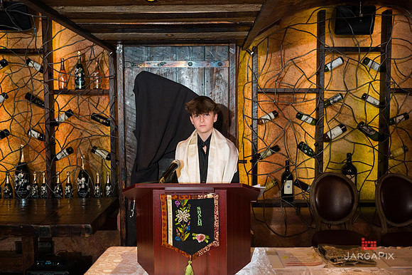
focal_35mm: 37
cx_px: 206
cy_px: 141
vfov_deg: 35.9
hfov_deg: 51.9
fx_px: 424
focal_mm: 36
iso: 1000
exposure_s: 1/200
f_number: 5
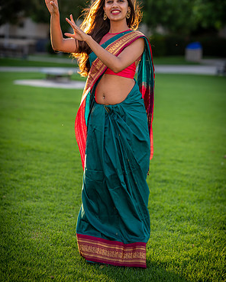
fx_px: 811
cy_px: 121
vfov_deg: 19.7
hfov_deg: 15.9
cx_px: 113
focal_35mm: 97
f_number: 2.5
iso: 160
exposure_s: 1/640
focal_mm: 85
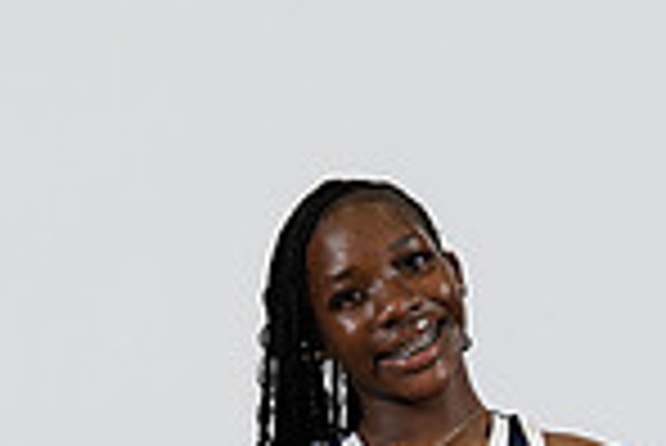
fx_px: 2743
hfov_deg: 13.8
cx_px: 364
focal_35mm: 148
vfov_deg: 8.7
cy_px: 951
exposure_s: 1/125
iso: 400
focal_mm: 48.7
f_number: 4
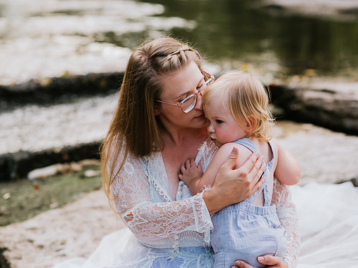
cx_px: 199
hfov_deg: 21.1
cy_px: 134
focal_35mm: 93
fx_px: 961
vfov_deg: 15.9
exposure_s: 1/800
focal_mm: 85
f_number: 2.8
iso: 500
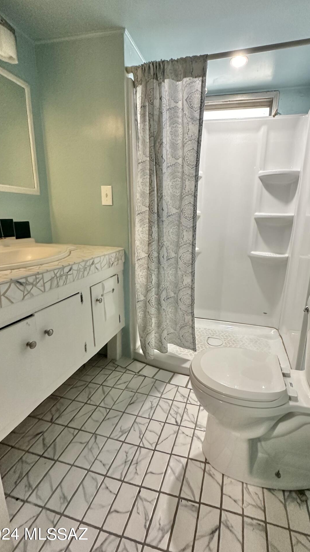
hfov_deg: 66.4
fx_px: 234
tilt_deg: -13.0
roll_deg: -1.6
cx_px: 187
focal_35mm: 16
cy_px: 271
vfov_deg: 99.4
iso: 320
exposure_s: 1/120
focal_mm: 2.22
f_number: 2.2
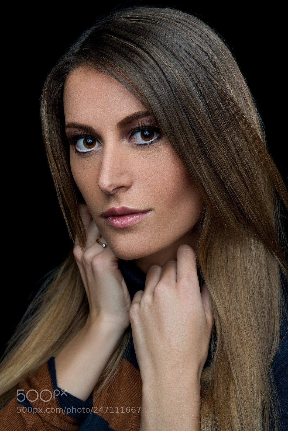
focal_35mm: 60
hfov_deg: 22.6
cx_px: 144
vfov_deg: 33.4
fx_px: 719
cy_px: 216
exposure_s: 1/125
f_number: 16
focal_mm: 60
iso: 200
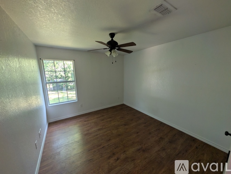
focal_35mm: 12
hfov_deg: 110.5
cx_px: 116
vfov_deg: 94.6
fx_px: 80
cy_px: 87
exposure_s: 1/71.4
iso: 66
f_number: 1.7
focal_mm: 2.02
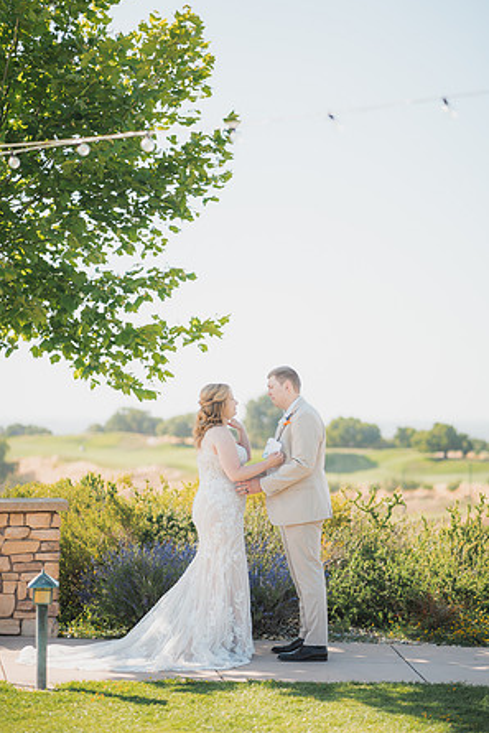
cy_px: 364
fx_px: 1751
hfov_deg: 15.9
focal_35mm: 86
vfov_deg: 23.6
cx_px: 245
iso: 125
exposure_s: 1/2000
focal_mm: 85
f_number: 1.8
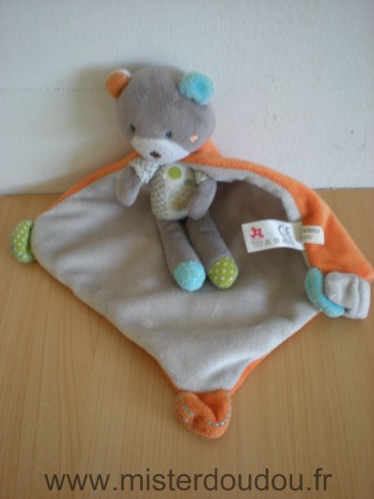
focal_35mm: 38
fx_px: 547
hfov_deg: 37.7
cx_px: 187
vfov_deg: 49.0
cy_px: 250
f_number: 3.1
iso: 64
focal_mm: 6.3
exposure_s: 1/10.8
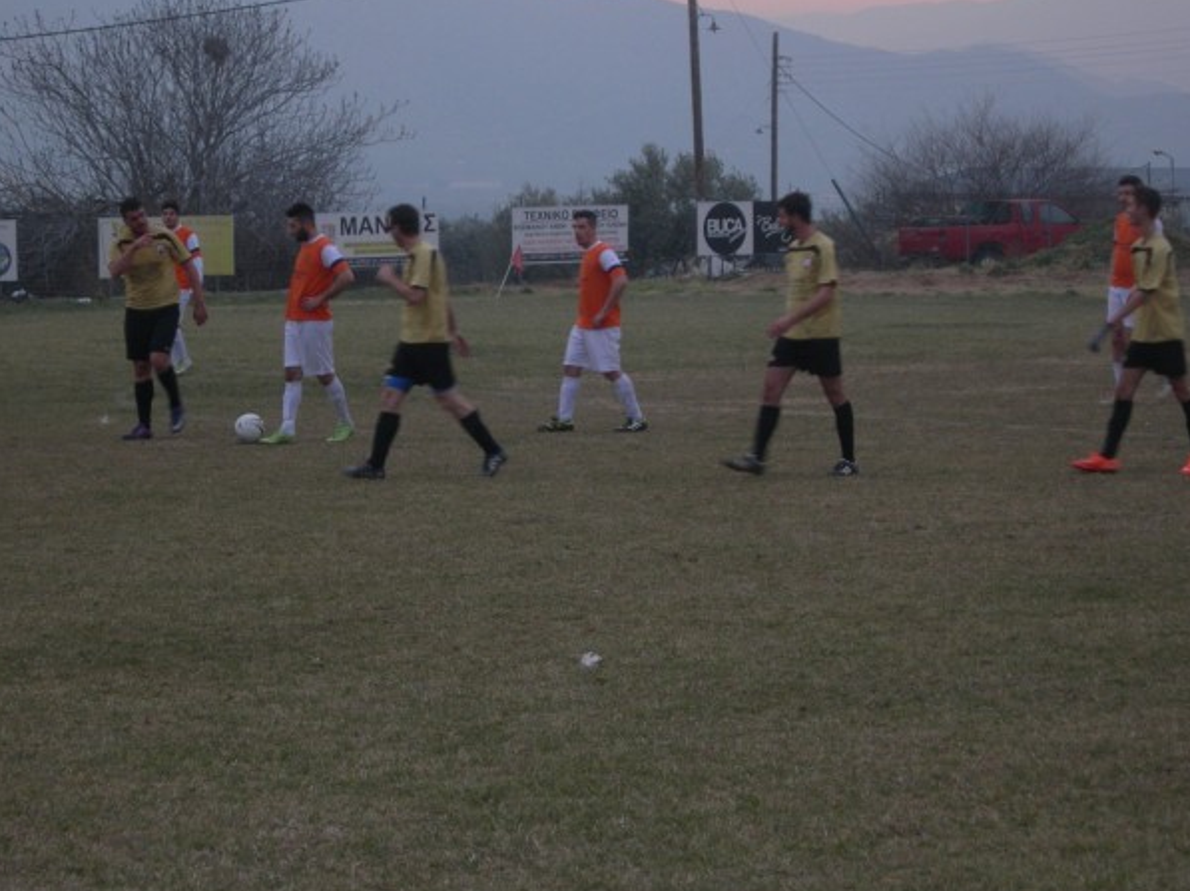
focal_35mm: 125
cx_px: 576
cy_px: 418
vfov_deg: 11.8
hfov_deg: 15.8
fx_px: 4295
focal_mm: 23.4
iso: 89
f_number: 4.9
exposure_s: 1/60.1
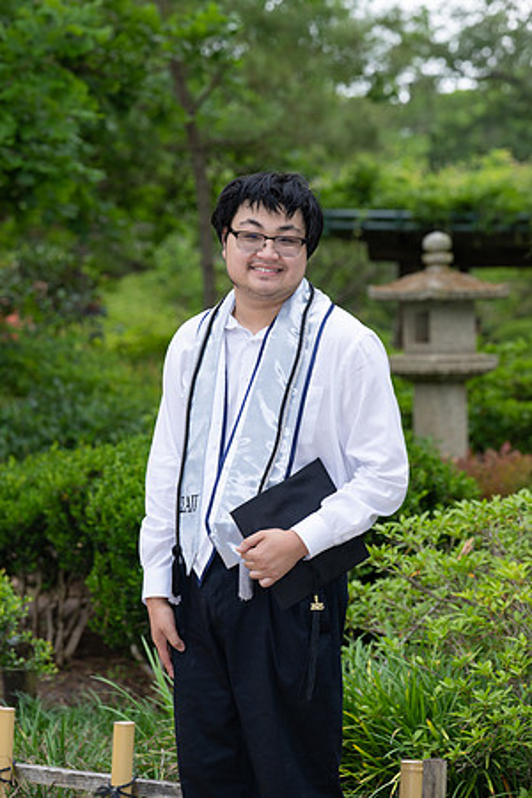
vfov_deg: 17.1
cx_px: 266
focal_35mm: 120
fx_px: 2660
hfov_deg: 11.4
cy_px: 399
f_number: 5.6
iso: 200
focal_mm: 120
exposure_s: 1/200
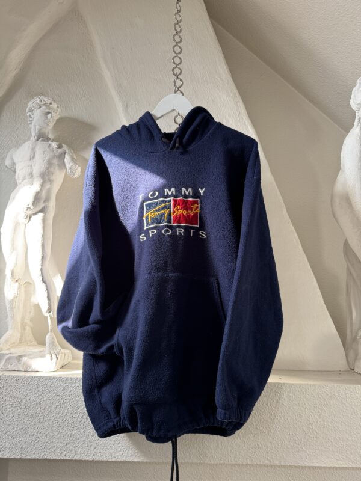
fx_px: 334
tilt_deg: +7.5
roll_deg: -1.0
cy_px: 240
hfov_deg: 56.8
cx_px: 180
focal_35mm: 24
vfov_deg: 71.6
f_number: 1.78
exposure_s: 1/121
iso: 100
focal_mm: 6.76
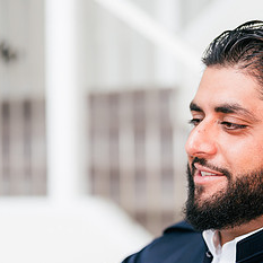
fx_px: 911
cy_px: 209
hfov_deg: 16.4
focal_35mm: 106
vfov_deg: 16.3
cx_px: 130
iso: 200
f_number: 1.4
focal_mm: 50
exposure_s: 1/250
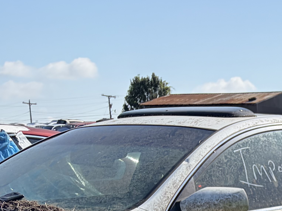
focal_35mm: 97
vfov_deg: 13.6
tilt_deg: -14.9
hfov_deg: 16.8
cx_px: 509
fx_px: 790
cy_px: 387
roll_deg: -2.2
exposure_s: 1/2865
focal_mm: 5.96
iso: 64
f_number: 1.6
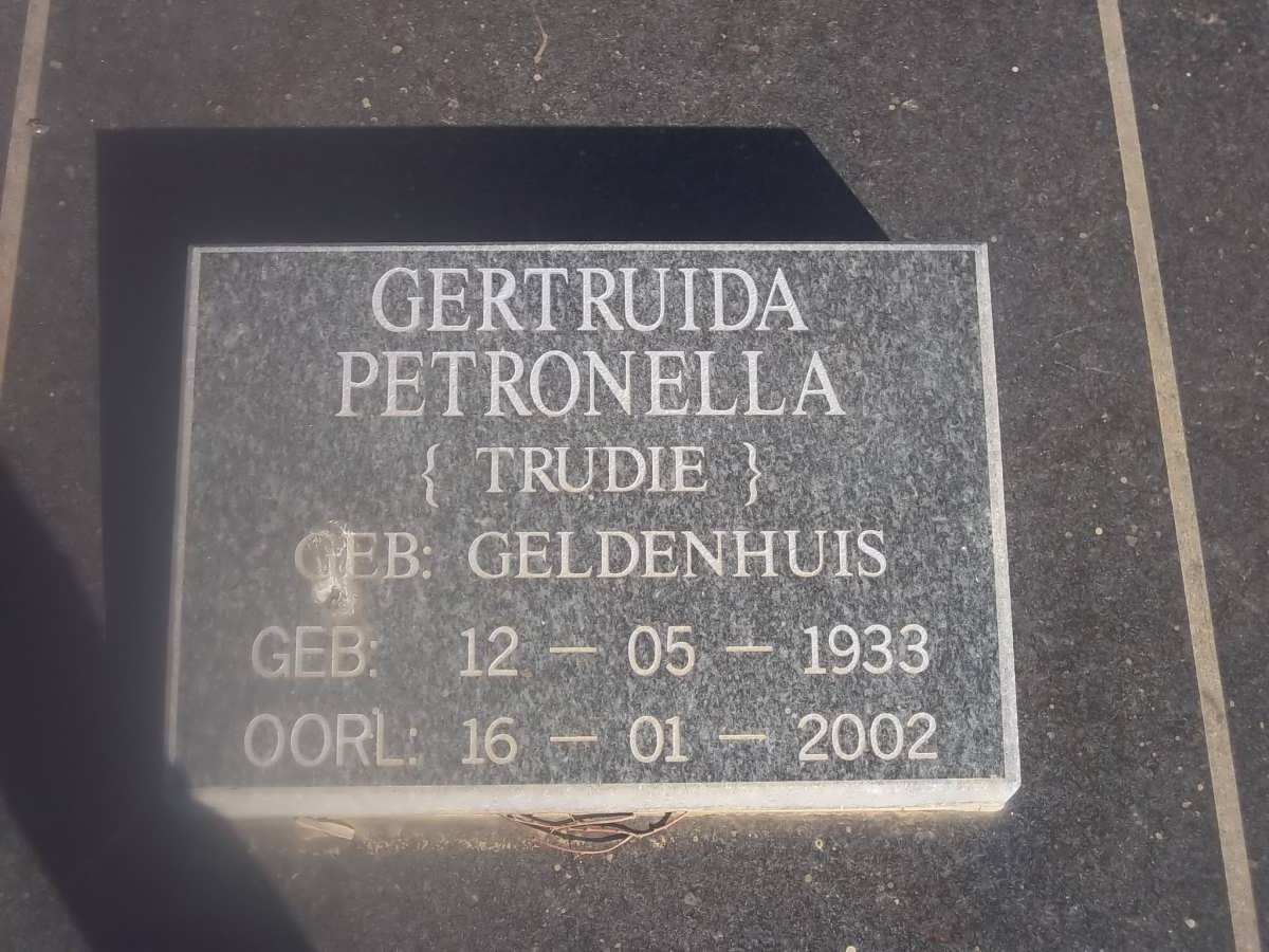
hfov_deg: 38.2
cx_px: 634
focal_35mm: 50
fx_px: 1833
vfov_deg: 29.1
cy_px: 476
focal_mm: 8.8
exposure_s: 1/640
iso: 80
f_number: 3.6
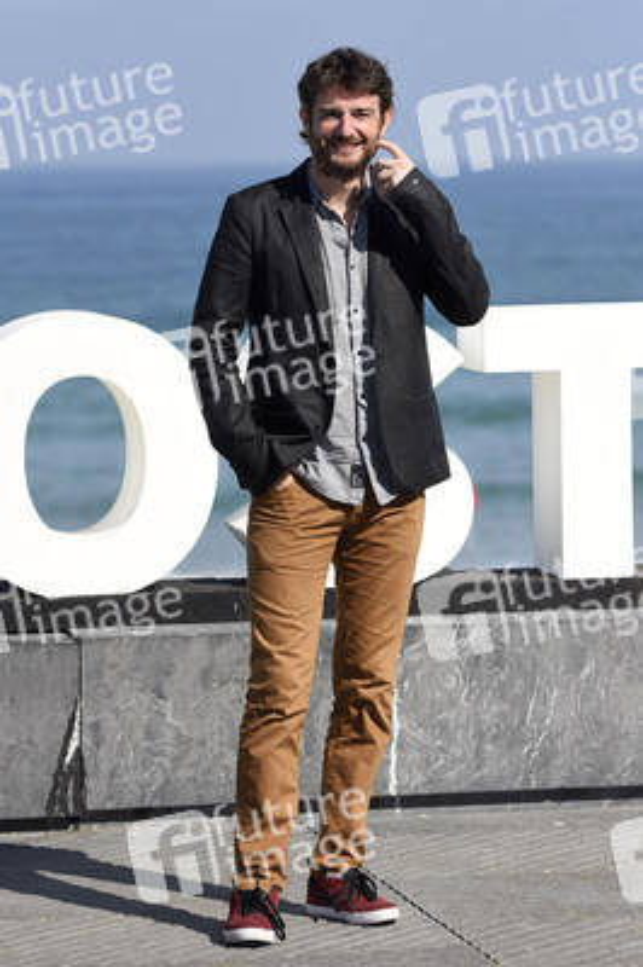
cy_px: 484
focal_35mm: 150
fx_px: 4025
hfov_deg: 9.1
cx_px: 322
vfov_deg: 13.7
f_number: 4
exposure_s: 1/5000
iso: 400
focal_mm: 100
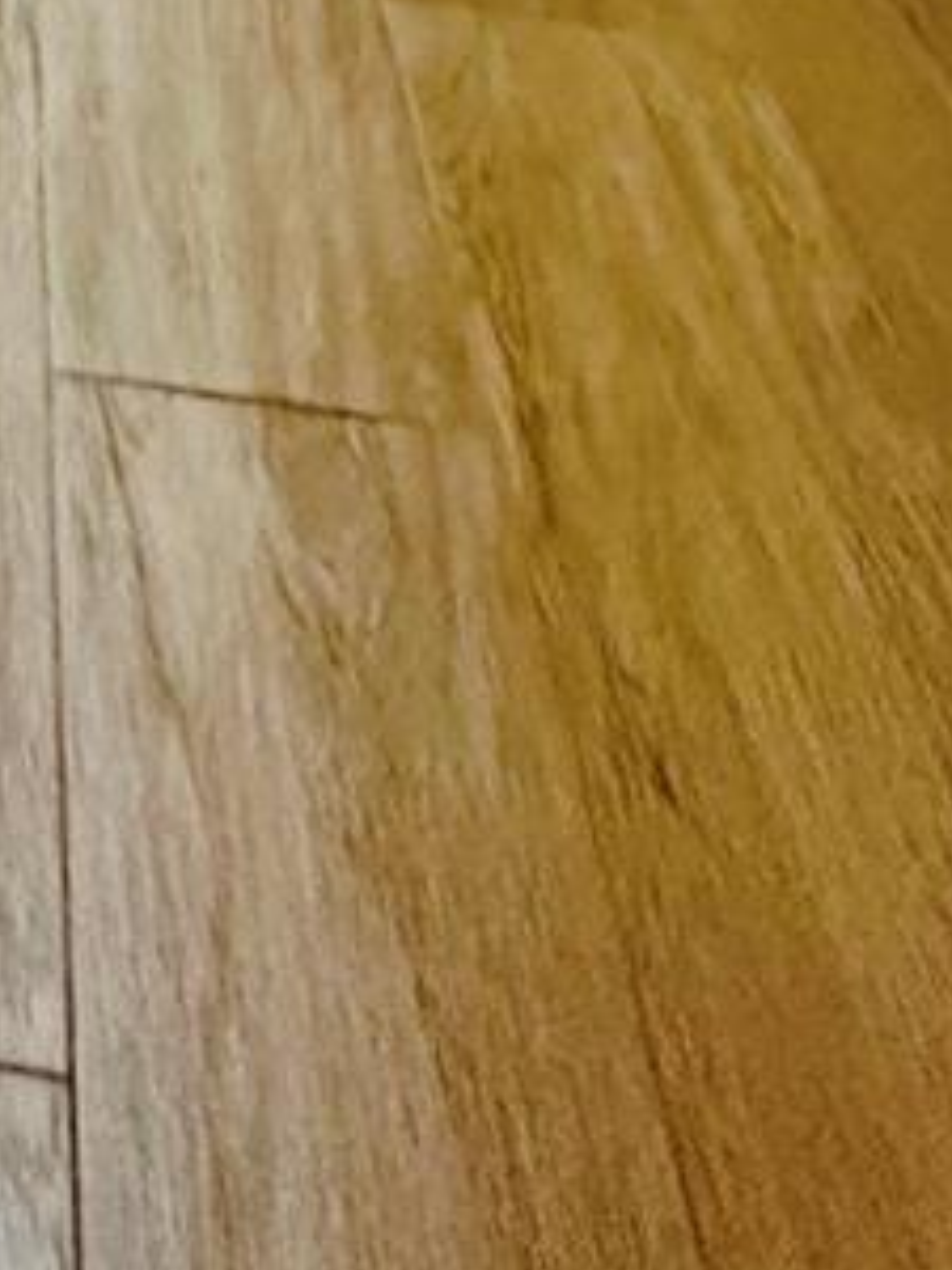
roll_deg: -0.6
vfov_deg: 21.6
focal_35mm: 56
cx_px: -347
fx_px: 2053
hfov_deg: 22.7
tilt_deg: -16.4
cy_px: -1029
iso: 500
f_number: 2.2
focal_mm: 2.22
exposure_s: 1/60
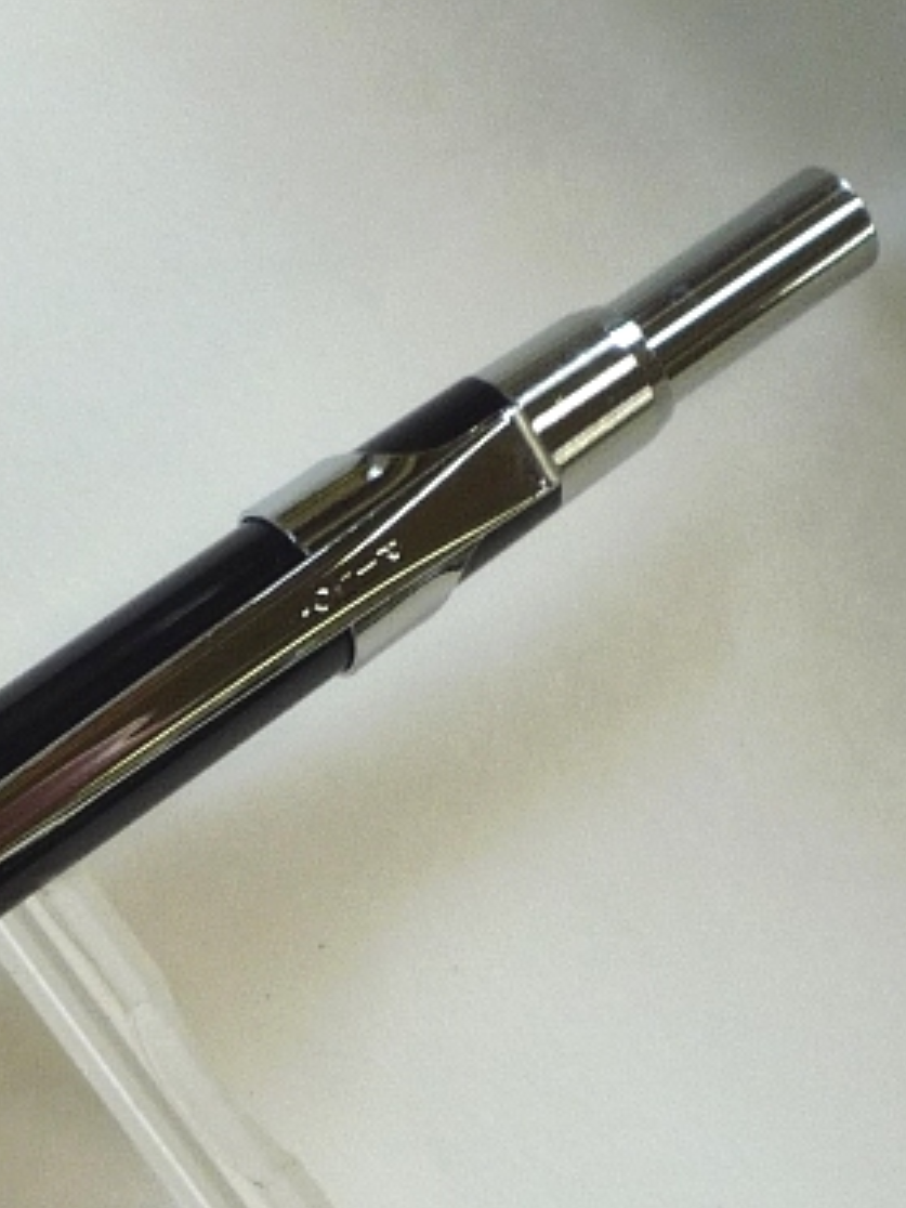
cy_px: 1119
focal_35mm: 120
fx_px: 4188
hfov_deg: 11.8
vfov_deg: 16.2
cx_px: -432
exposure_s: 1/40
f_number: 3.6
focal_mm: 5.8
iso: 100
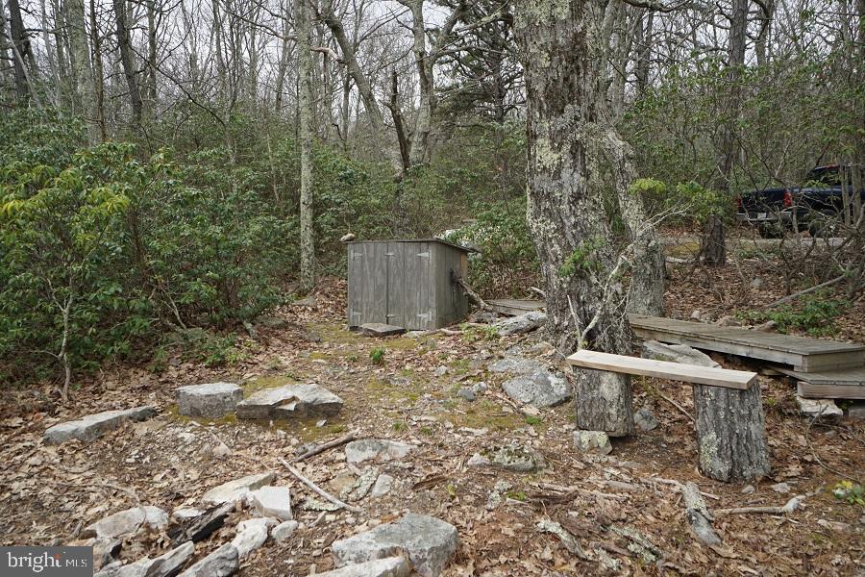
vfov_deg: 47.9
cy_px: 288
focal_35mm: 27
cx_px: 432
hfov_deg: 67.4
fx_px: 649
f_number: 5.6
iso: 100
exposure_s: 1/200
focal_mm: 18
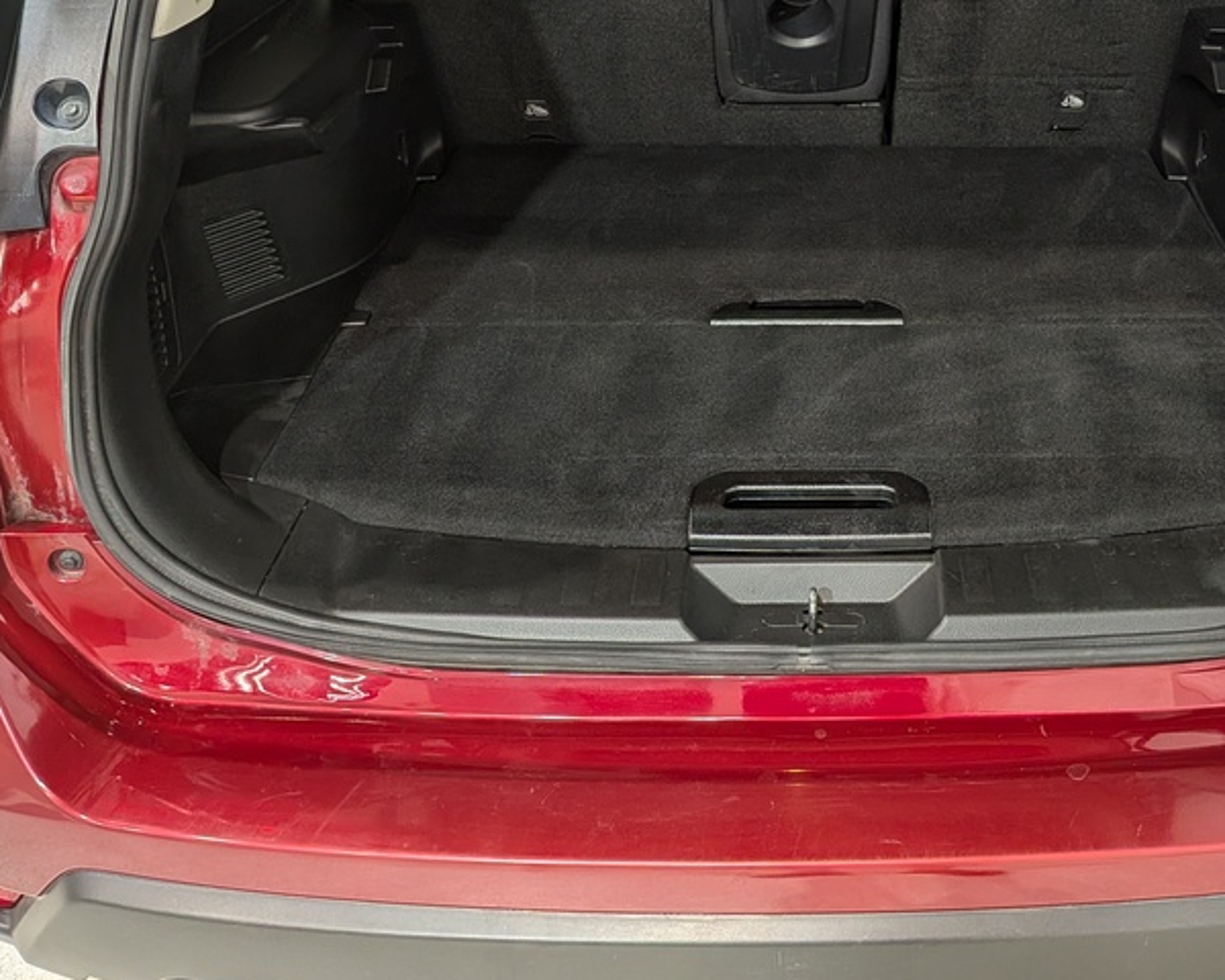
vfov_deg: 36.2
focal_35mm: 40
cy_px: 210
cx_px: 813
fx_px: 1450
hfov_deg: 45.1
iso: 63
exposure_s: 1/40
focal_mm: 4.53
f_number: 1.7
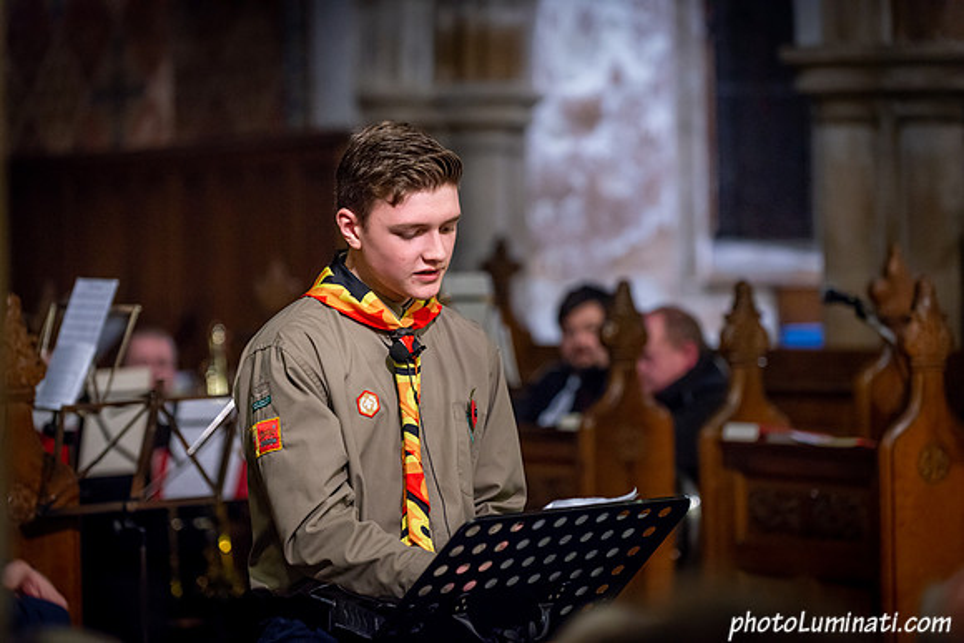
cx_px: 482
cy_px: 322
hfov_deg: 15.8
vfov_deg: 10.6
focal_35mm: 130
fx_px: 3482
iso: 2500
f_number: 2.8
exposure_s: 1/125
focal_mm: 130
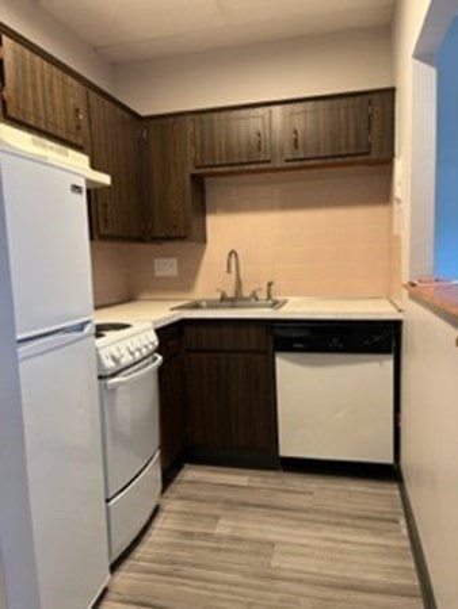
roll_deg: +2.7
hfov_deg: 53.1
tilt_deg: -6.4
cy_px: 304
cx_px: 229
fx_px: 458
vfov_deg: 67.3
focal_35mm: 26
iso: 250
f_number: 1.6
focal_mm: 5.1
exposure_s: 1/60
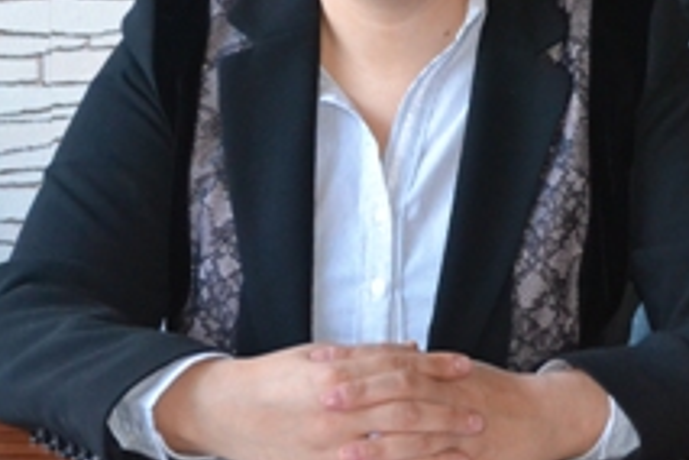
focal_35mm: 126
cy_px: 28
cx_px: 398
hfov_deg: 16.3
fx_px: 2411
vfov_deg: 10.8
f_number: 5.3
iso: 2500
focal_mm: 40
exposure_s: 1/60
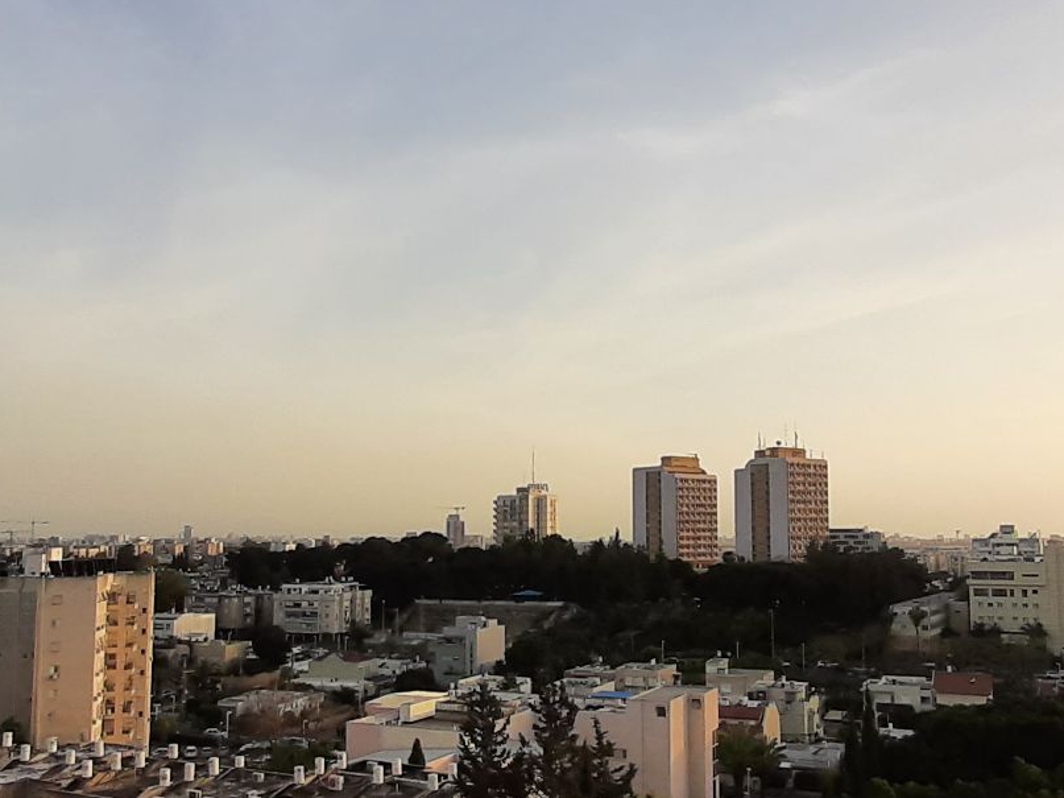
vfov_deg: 42.8
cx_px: 525
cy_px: 458
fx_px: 1014
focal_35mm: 33
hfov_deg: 55.4
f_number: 2.2
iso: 40
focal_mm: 1.42
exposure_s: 1/512
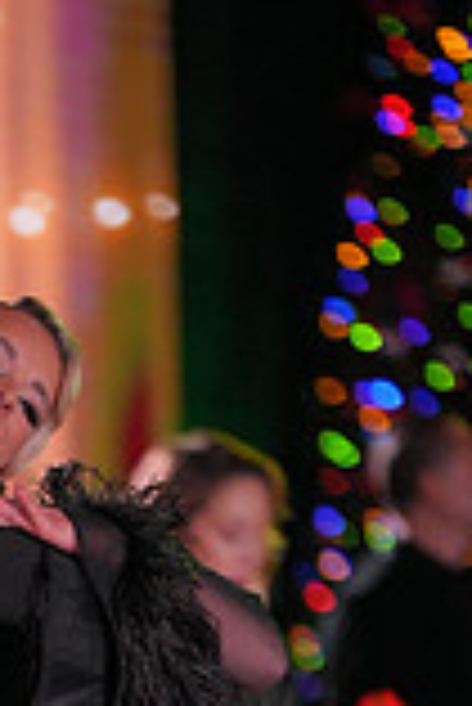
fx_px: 11283
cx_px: -344
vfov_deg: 3.6
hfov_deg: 2.4
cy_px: 1259
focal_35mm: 575
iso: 1600
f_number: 2.8
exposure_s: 1/800
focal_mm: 156
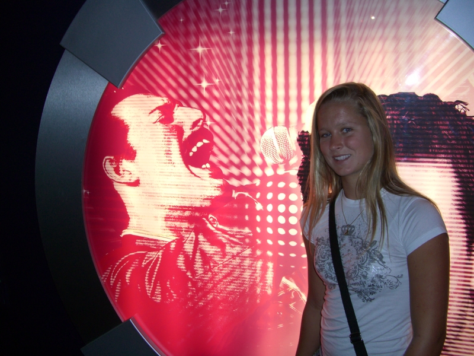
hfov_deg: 49.0
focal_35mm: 38
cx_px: 237
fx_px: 520
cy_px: 178
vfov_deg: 37.7
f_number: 2.8
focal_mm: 7.9
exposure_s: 1/125
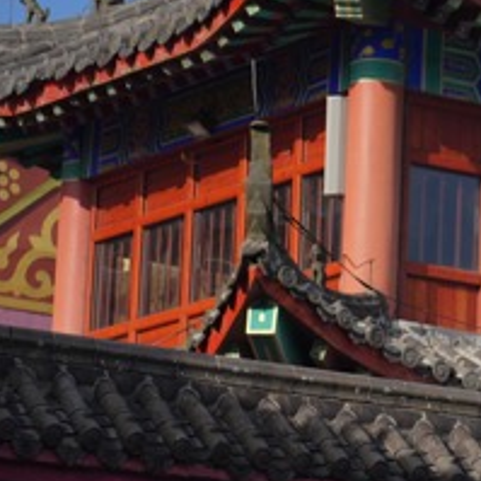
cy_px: 222
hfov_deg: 7.0
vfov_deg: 7.4
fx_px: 3742
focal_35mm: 238
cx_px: 1138
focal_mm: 58
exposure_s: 1/1600
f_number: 2.8
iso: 64
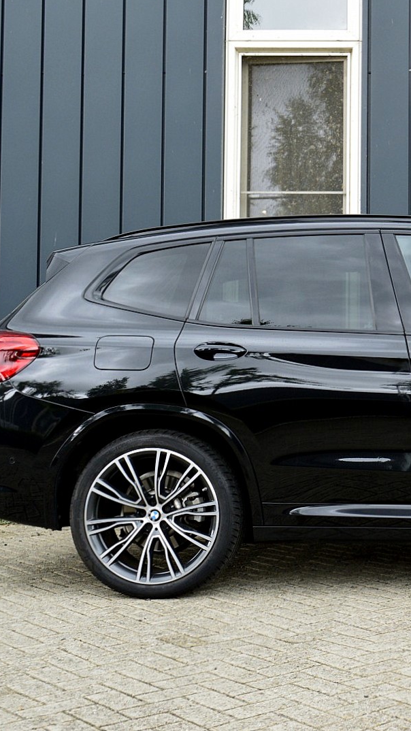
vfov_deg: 36.6
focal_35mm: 57
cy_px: 365
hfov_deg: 19.9
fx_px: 1105
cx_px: 479
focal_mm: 24
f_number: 8
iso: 560
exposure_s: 1/60
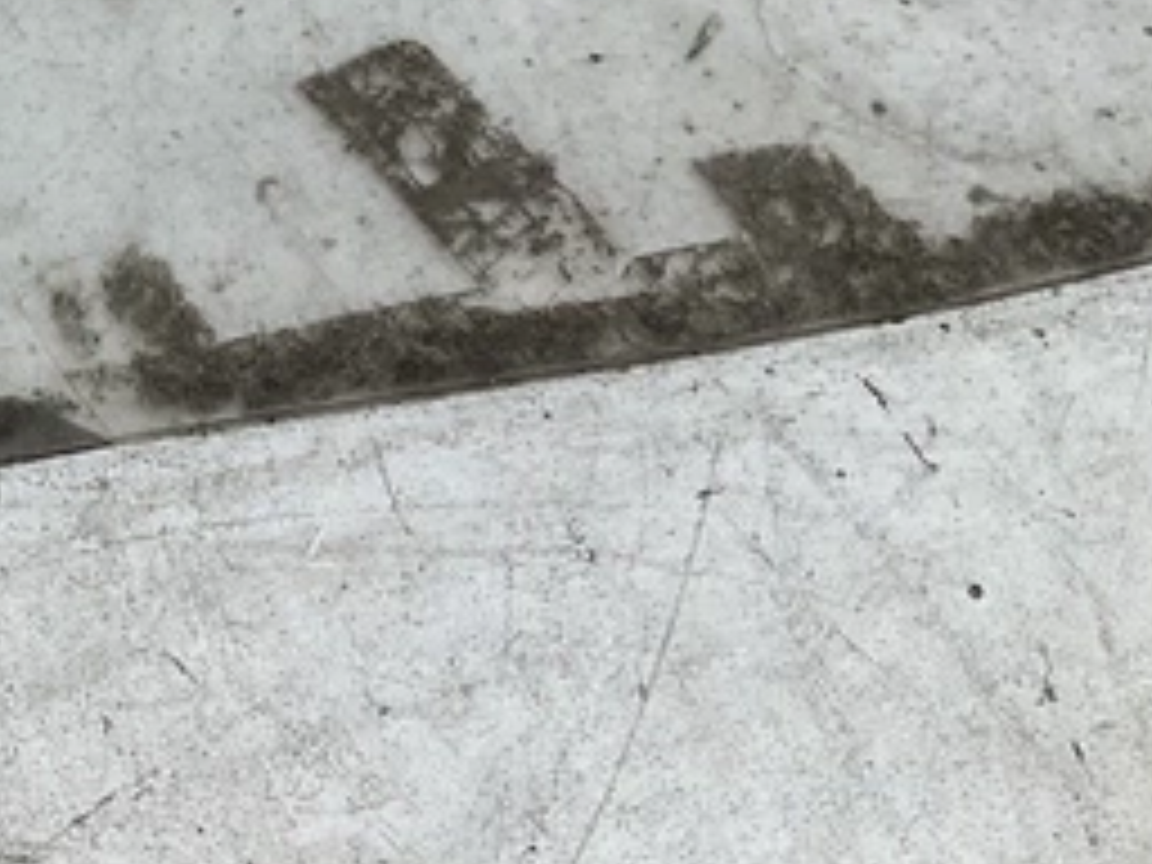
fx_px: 2829
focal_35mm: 85
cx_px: -369
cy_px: -101
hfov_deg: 20.8
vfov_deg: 16.8
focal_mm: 3
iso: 32
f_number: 1.8
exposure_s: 1/120
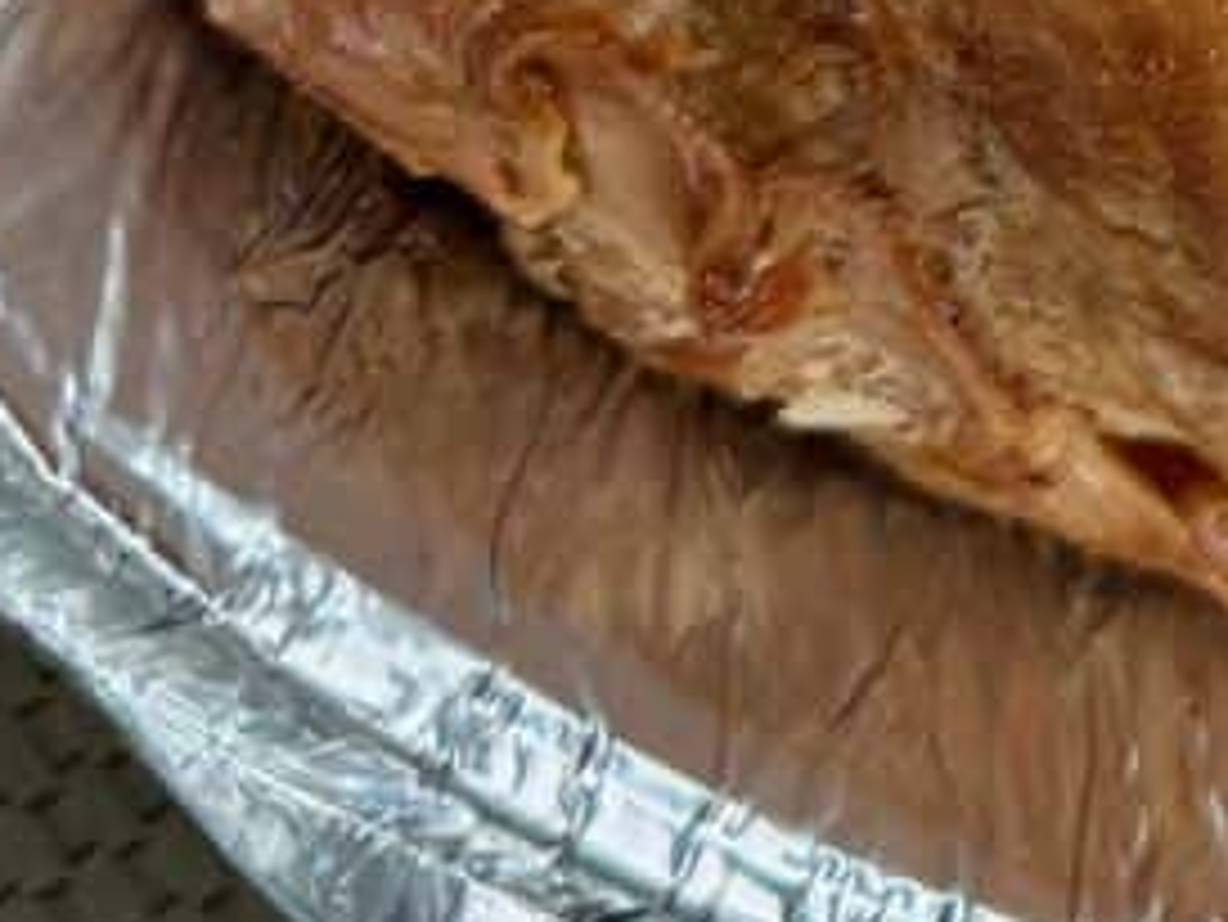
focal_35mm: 88
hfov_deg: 18.5
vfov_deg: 16.0
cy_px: -243
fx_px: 3123
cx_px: 2056
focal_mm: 6.86
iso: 64
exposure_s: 1/241
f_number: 1.78
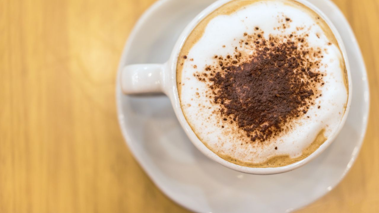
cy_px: 91
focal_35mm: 63
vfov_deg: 19.1
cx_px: 190
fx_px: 633
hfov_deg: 33.3
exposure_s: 1/125
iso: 400
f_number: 3
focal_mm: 60
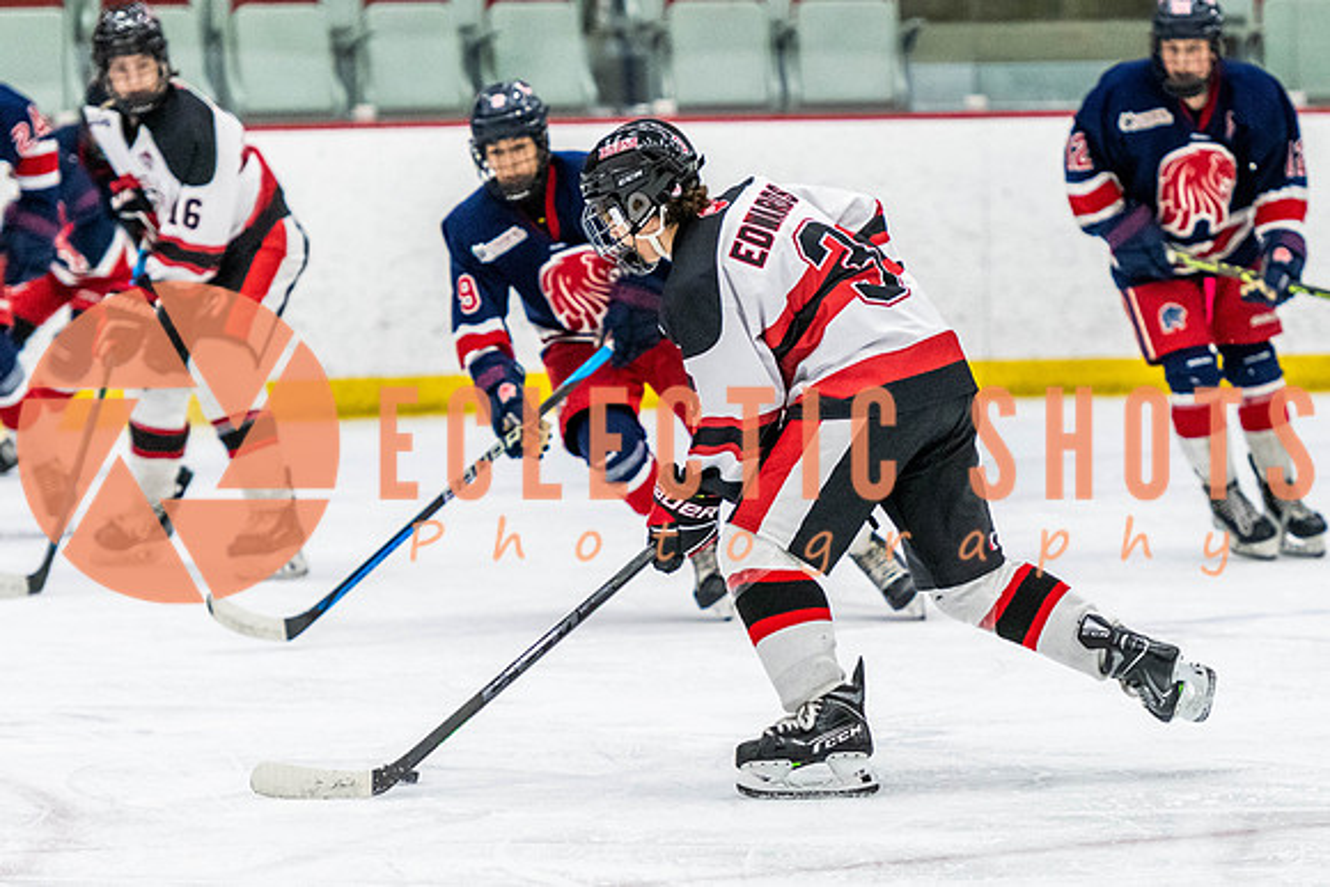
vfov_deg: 5.1
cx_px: 918
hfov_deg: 7.6
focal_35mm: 270
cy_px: 471
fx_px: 9963
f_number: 2.8
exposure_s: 1/640
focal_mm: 150
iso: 2800
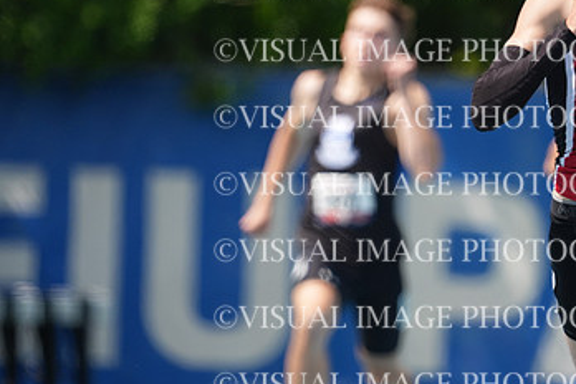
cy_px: 84
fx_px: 15679
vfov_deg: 1.4
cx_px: 454
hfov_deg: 2.1
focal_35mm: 980
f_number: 6.3
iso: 500
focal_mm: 588
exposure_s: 1/1250
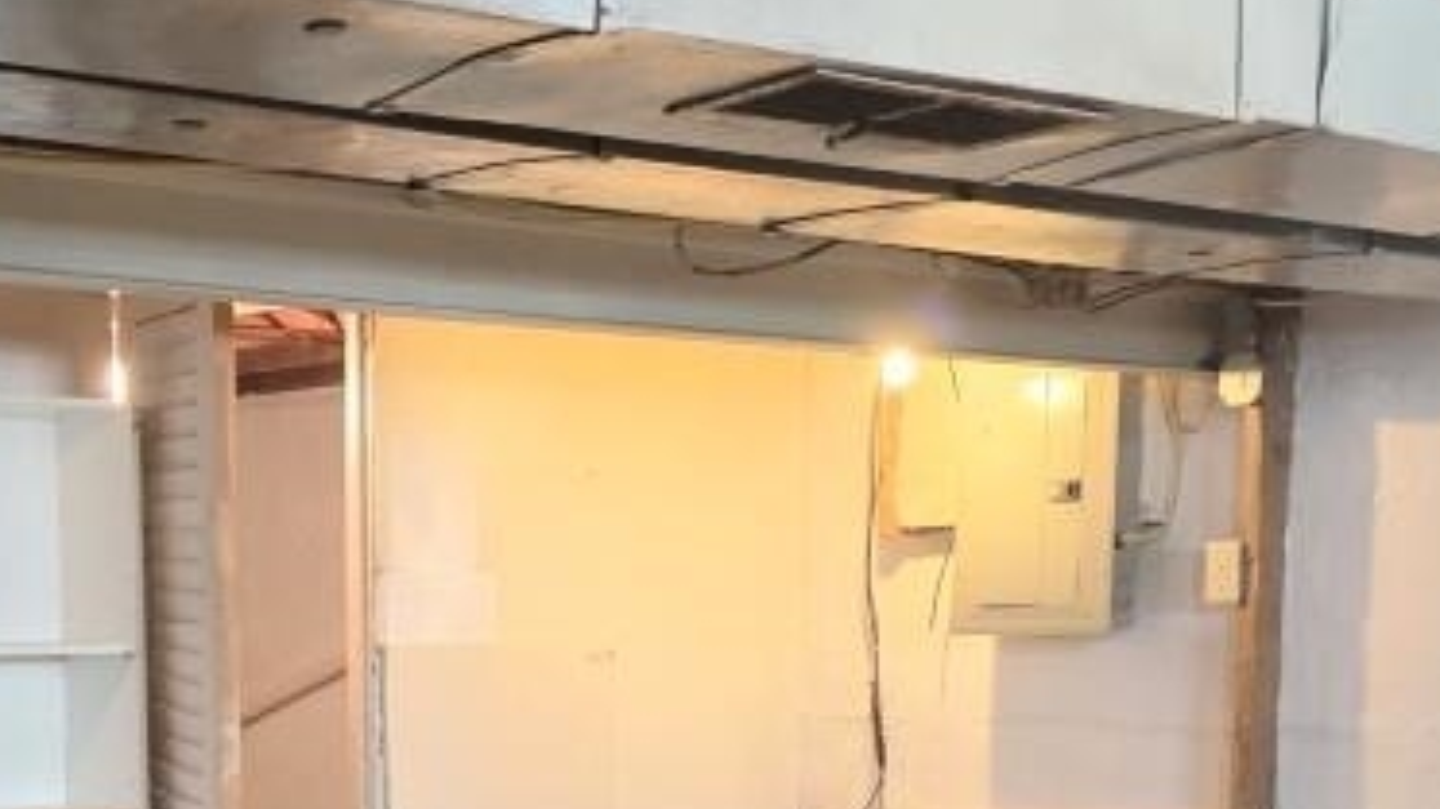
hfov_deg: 30.3
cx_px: 445
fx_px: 2634
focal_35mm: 69
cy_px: 960
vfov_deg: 16.7
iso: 500
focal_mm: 6.3
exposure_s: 1/120
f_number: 1.7
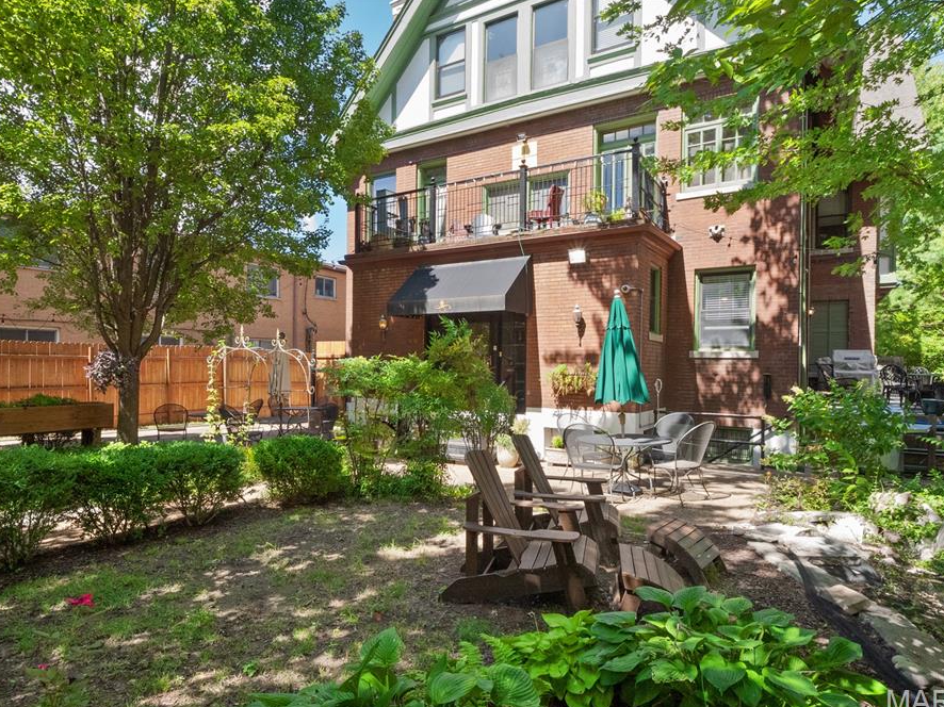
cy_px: 361
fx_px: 545
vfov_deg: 65.9
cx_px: 447
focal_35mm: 20
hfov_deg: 81.7
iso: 640
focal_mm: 9
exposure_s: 1/200
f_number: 10
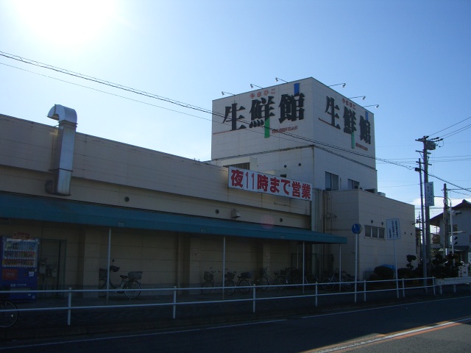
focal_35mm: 38
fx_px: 517
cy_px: 176
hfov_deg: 49.0
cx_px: 236
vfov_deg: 37.7
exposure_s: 1/800
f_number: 4.3
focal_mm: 6.2
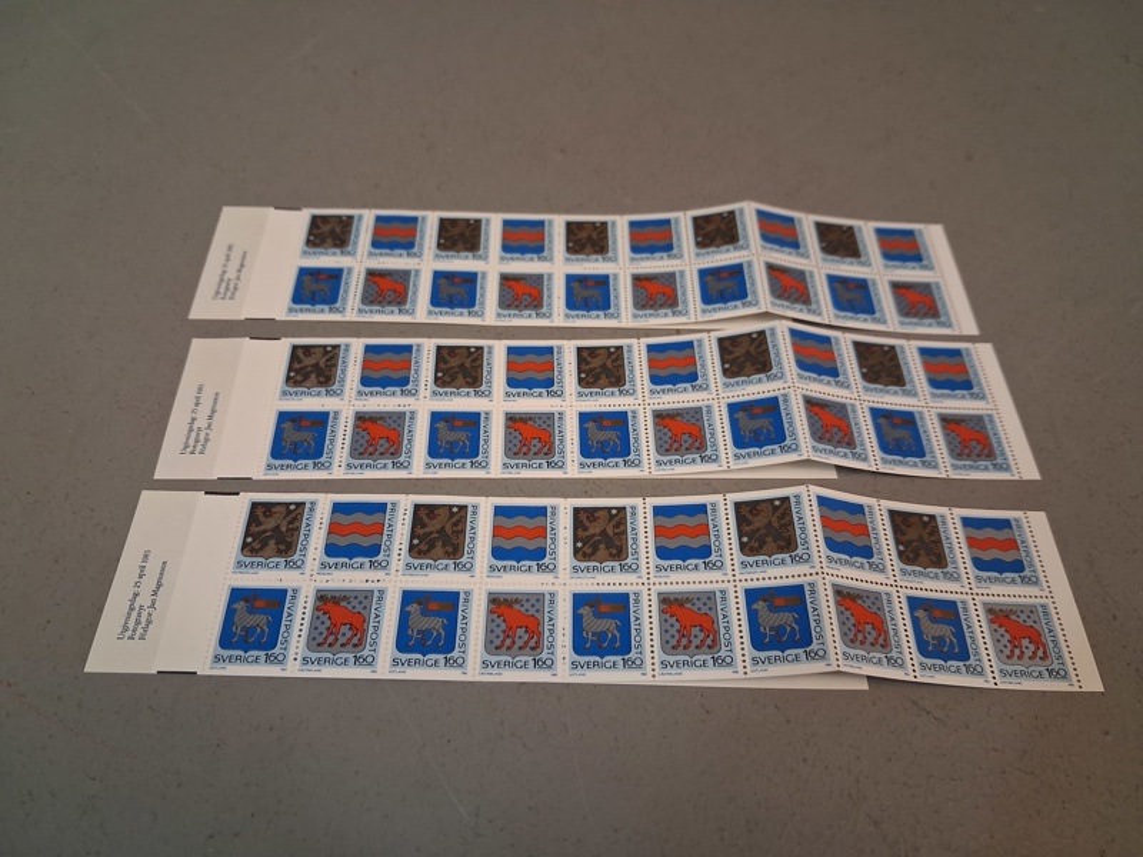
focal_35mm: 27
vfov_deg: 51.4
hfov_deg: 65.3
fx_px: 892
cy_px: 428
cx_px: 572
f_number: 1.8
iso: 320
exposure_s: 1/100
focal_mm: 4
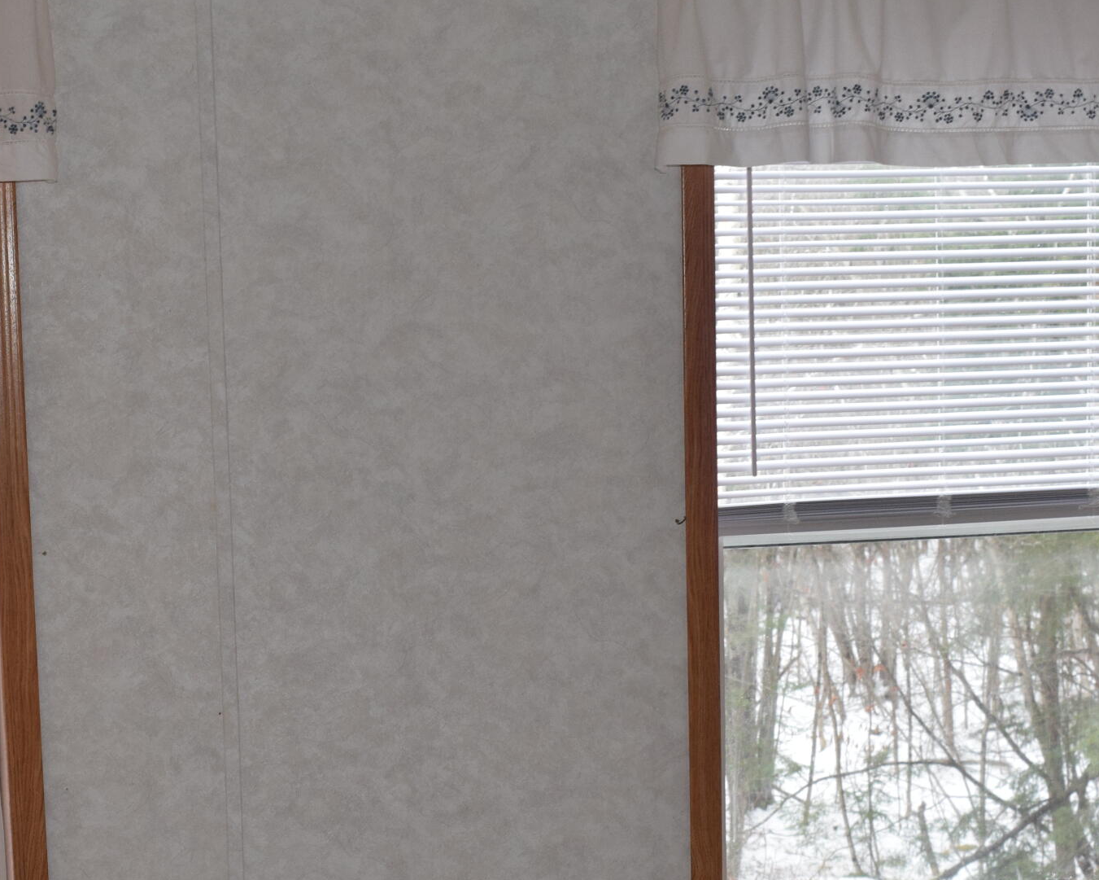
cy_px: 595
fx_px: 2440
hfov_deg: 25.2
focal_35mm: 75
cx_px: 325
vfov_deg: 20.4
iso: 560
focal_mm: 24
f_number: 5.6
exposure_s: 1/125
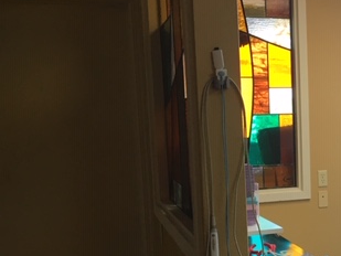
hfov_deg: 30.5
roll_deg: +1.0
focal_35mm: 60
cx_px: 318
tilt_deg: -8.7
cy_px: 189
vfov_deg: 24.2
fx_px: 591
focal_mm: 4.15
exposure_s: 1/30
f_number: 2.2
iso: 25
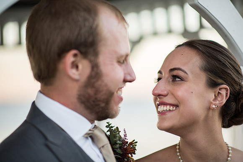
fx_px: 574
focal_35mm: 85
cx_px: 122
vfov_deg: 16.1
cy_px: 81
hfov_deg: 23.9
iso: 100
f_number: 1.4
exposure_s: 1/1000
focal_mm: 85
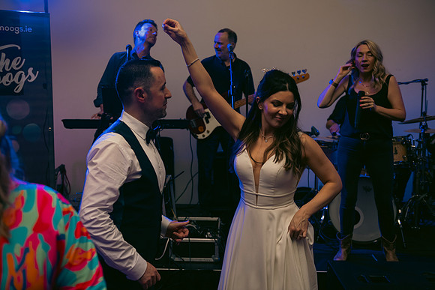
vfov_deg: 31.9
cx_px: 218
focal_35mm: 42
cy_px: 145
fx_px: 508
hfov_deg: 46.4
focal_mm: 42
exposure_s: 1/160
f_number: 3.5
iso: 800
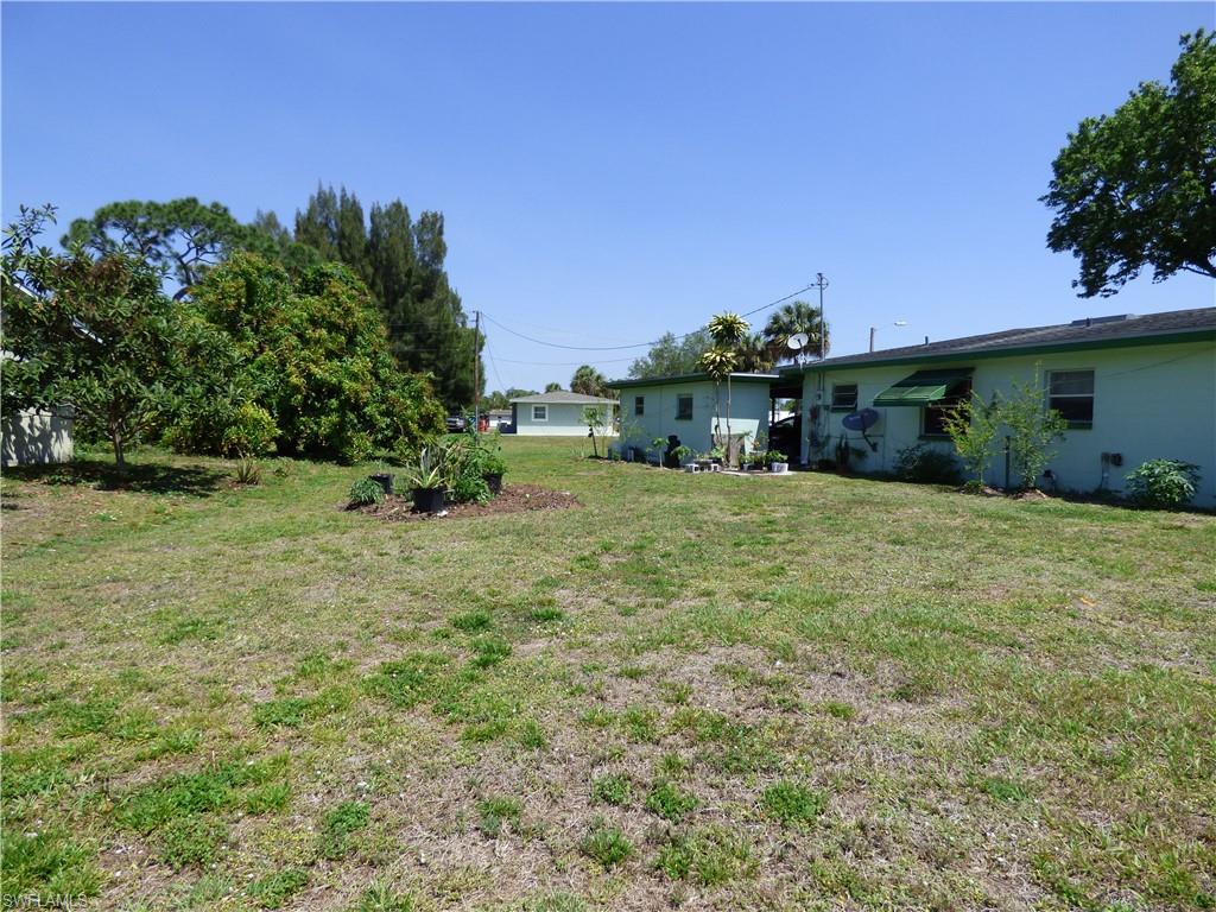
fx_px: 703
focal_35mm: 20
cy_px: 456
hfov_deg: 81.7
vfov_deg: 66.0
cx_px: 608
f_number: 2.8
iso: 100
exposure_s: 1/1600
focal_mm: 3.58
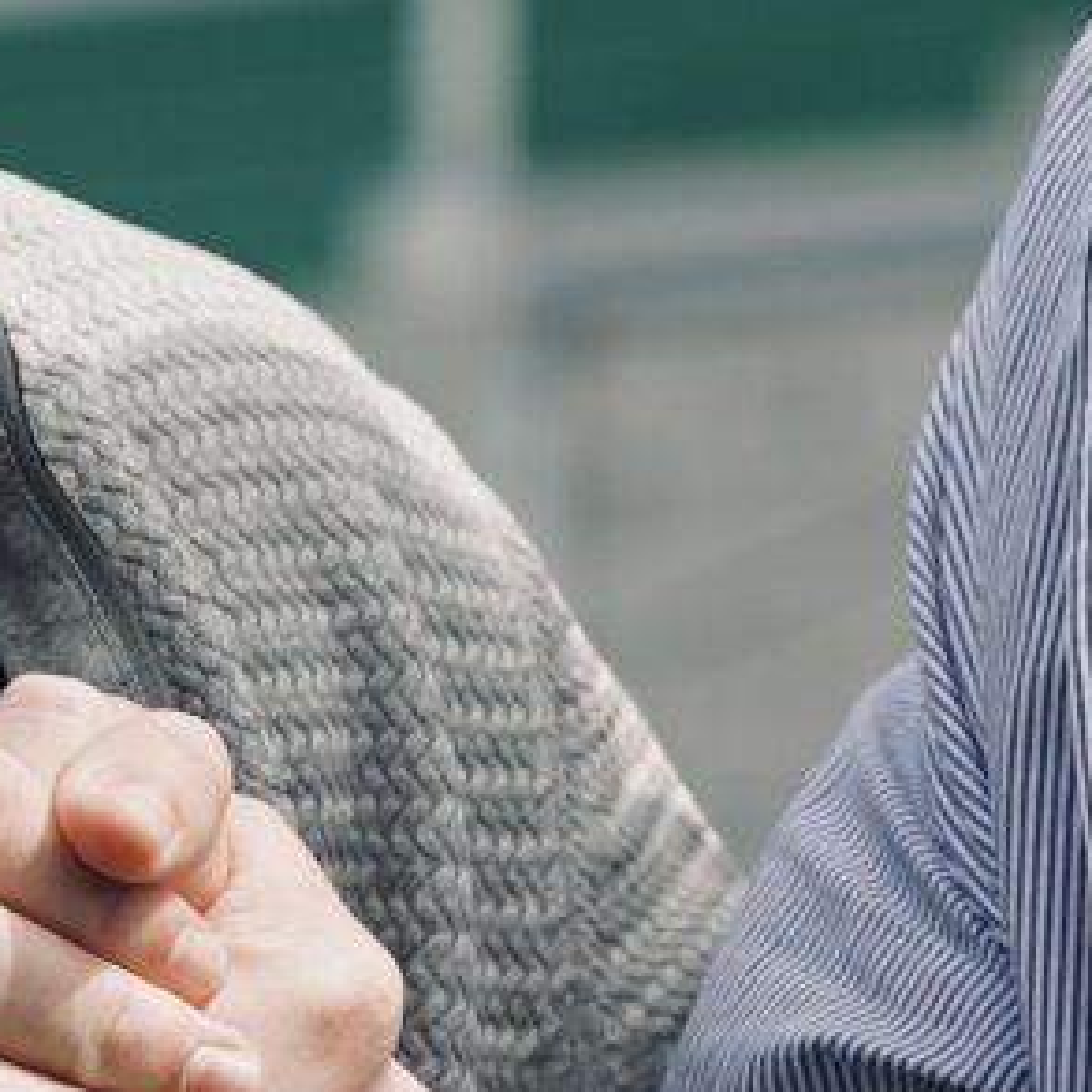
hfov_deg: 3.4
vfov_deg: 3.4
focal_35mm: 520
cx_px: 682
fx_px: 18559
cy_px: 609
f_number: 4.5
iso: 100
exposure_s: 1/640
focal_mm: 70
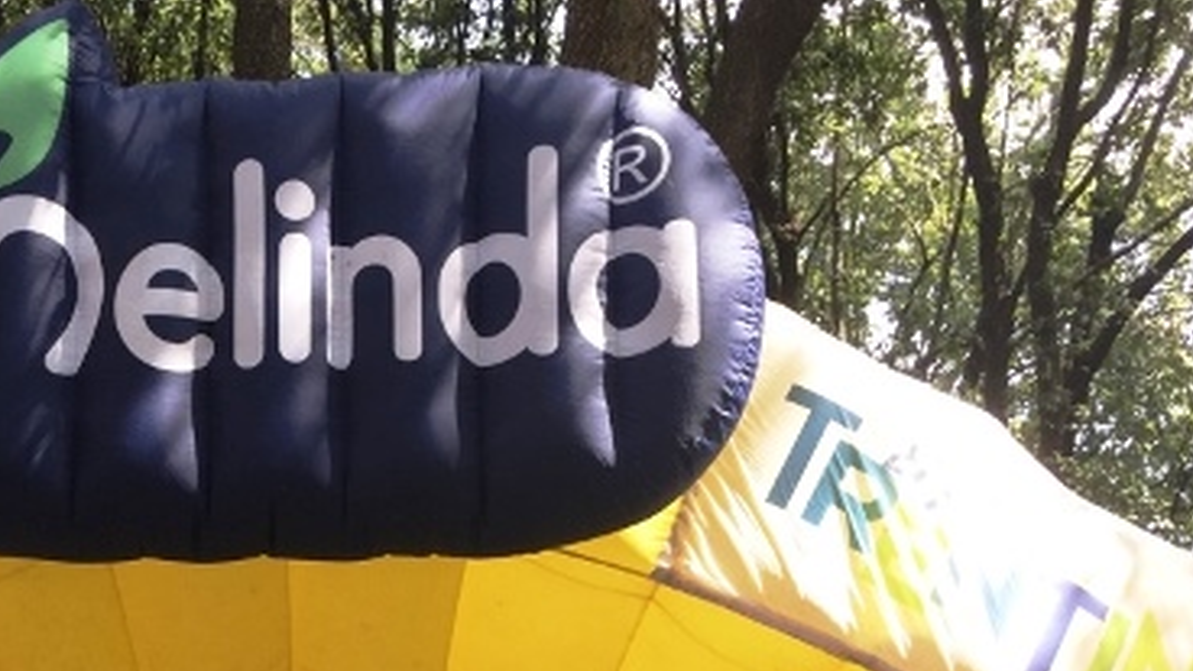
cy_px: 775
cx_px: 230
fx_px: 1740
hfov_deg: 36.5
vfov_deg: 20.6
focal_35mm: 55
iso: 32
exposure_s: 1/100
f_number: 2.2
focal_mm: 4.15
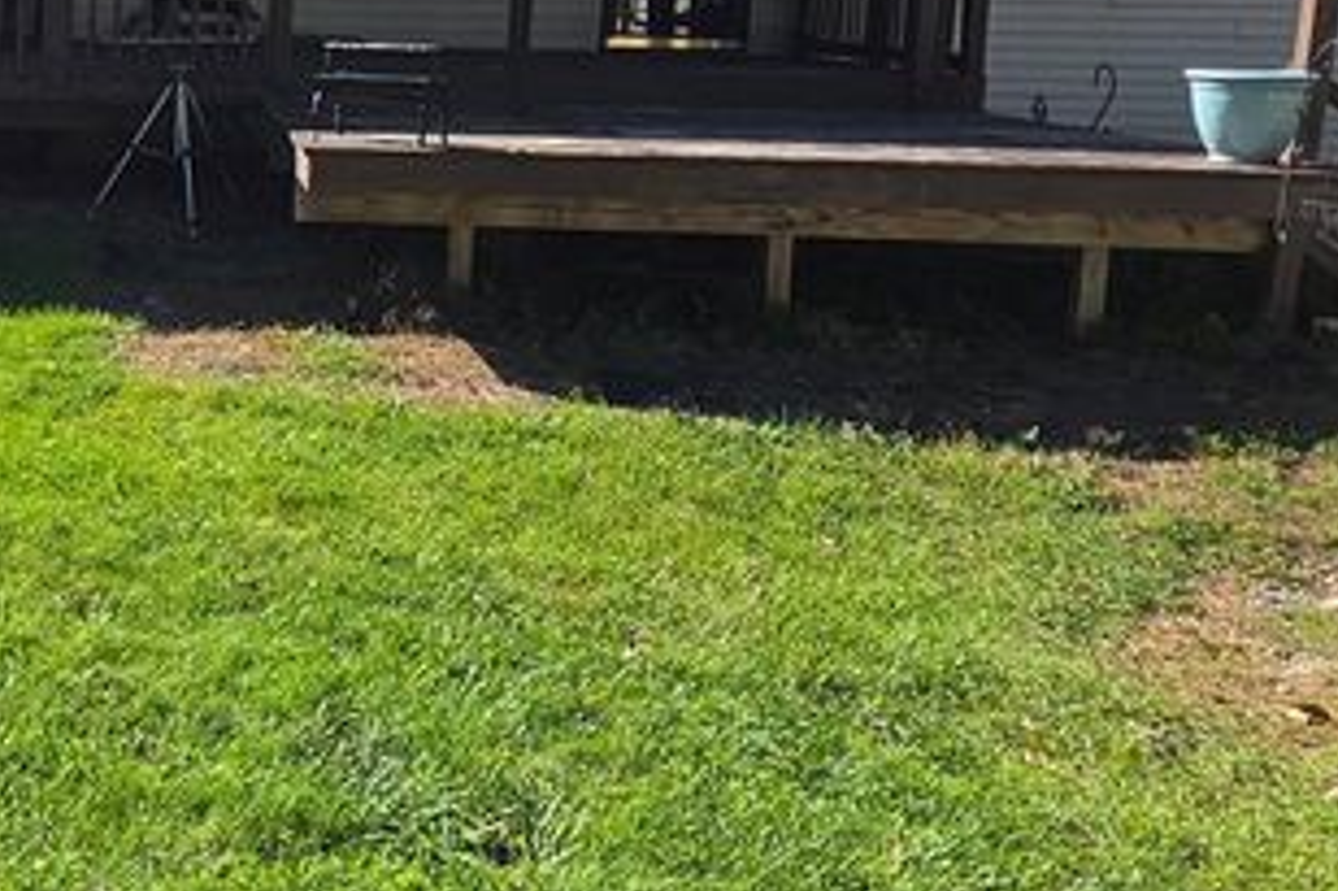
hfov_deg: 37.5
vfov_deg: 29.3
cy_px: 209
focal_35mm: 45
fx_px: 1672
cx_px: -87
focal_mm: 2.2
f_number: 1.9
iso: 16
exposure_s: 1/439
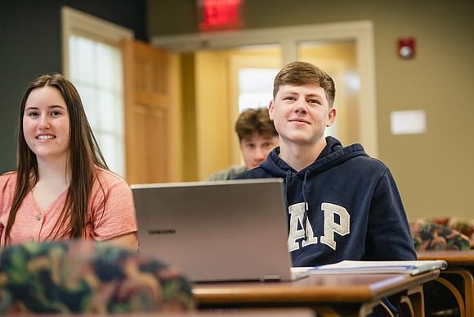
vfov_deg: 13.4
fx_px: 1343
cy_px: 158
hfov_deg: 20.0
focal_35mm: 102
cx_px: 237
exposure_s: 1/200
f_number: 3.2
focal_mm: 102
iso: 1600
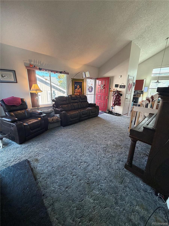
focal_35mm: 14
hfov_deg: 85.7
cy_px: 113
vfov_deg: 102.1
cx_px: 84
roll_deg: -1.4
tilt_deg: -15.2
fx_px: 91
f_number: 2.2
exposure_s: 1/60
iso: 200
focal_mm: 2.22
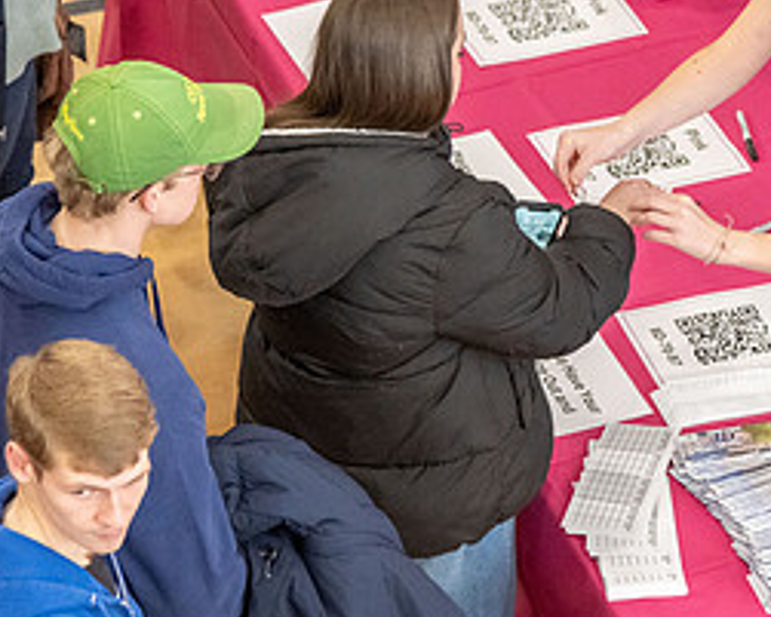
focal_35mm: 282
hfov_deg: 6.9
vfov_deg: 5.5
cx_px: 455
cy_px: 249
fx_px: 6437
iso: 1250
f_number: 4
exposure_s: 1/320
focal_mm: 112
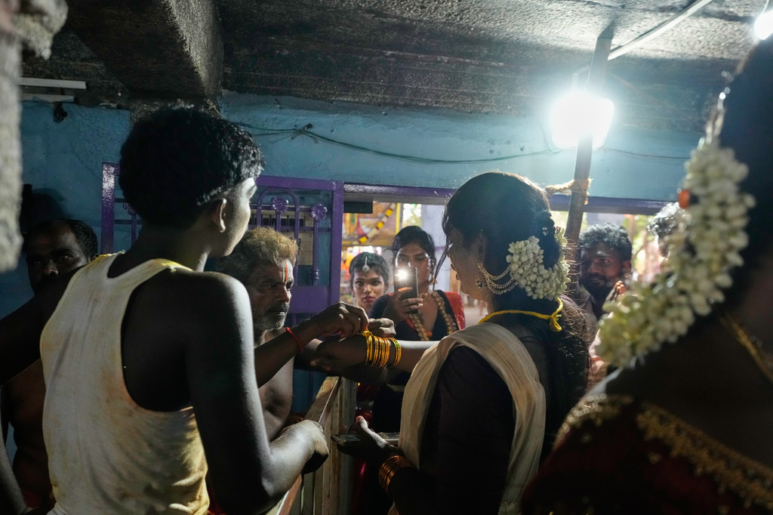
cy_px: 258
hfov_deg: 61.9
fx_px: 644
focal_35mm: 30
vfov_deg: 43.6
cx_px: 386
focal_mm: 30
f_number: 3.5
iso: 5000
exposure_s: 1/250
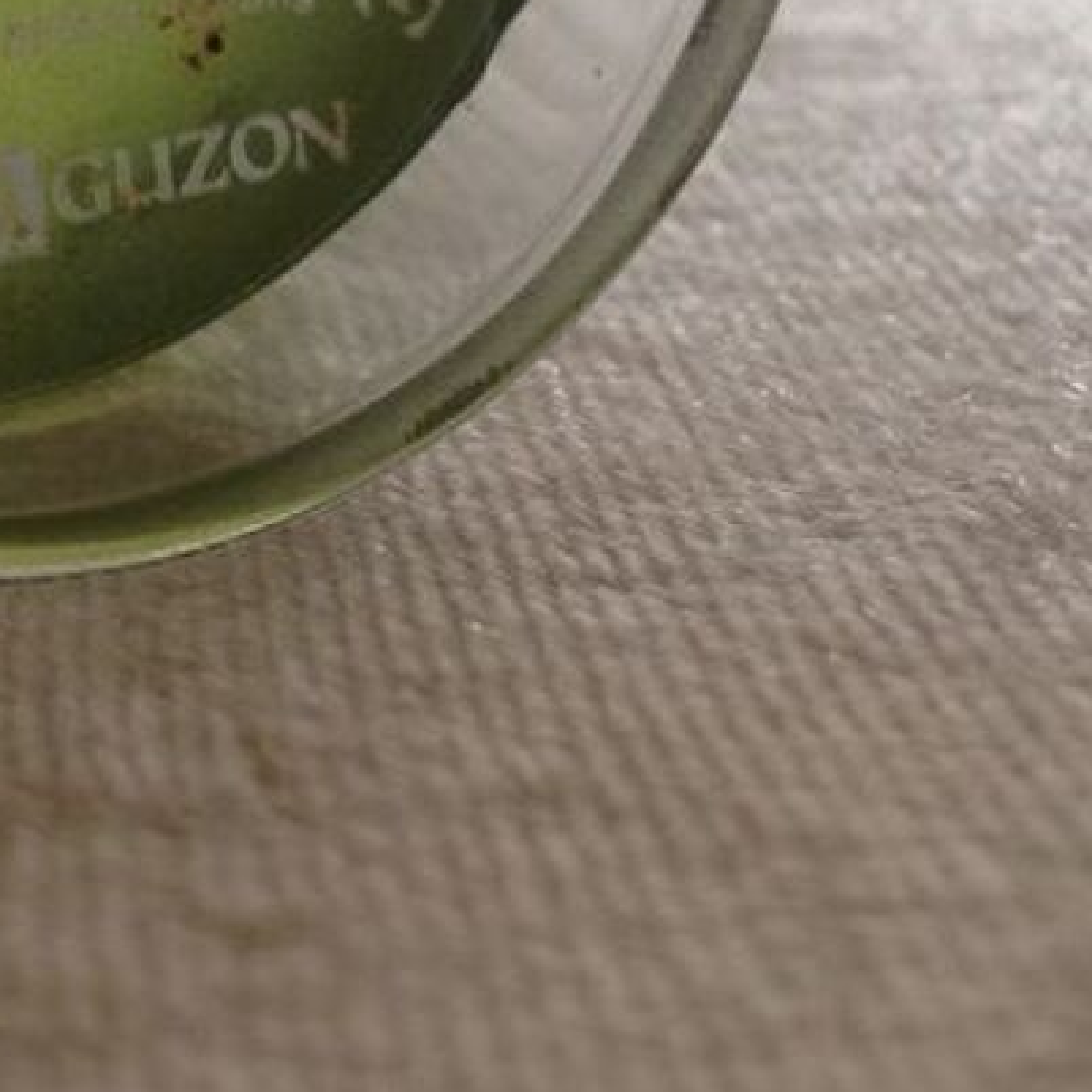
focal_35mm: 103
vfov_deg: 16.1
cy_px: -297
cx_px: 239
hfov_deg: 16.8
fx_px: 3676
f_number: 2.4
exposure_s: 1/15
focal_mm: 4.28
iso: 64
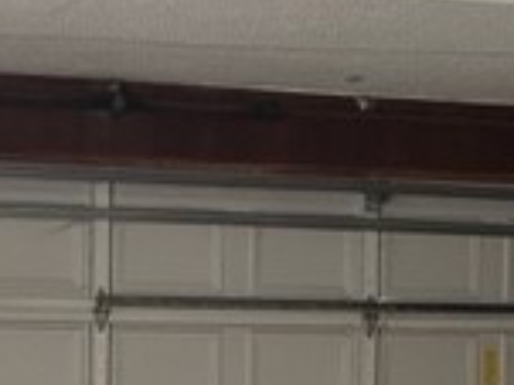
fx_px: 1632
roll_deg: -1.0
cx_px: 71
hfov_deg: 17.7
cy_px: 399
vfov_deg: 13.2
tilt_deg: -0.2
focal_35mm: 110
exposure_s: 1/30
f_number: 1.6
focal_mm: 5.1
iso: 500
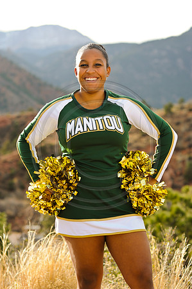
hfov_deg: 16.0
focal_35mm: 85
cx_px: 96
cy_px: 144
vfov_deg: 23.9
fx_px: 682
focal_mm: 85
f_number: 4
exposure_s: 1/800
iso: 400
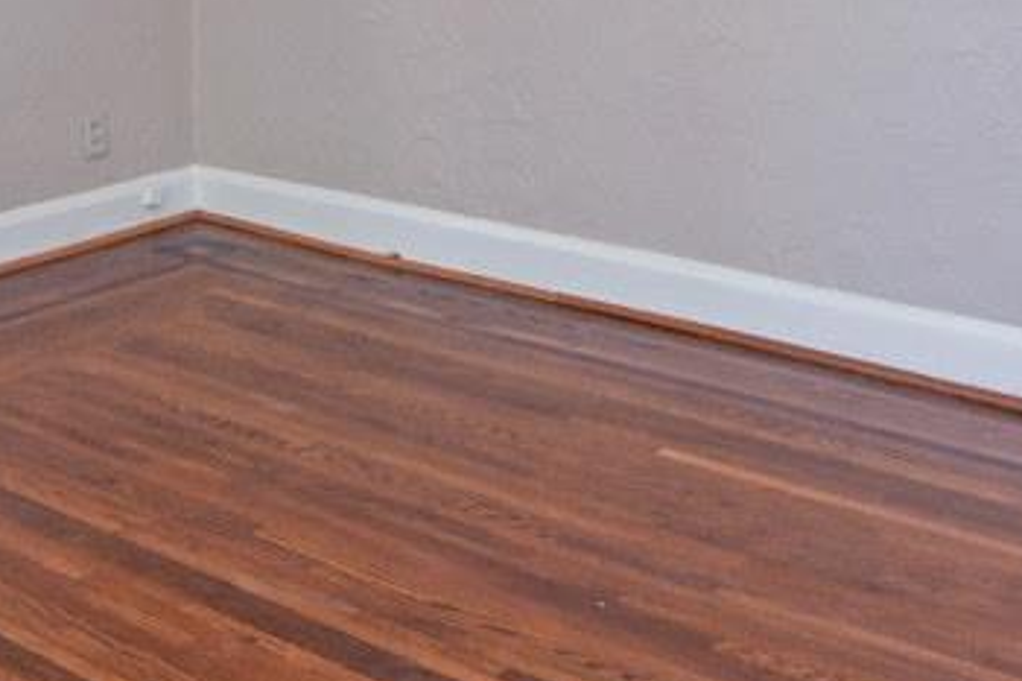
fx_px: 1702
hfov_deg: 32.5
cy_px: -246
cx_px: 201
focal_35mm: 60
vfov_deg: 20.3
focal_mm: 14
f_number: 4
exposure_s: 1/60
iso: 450
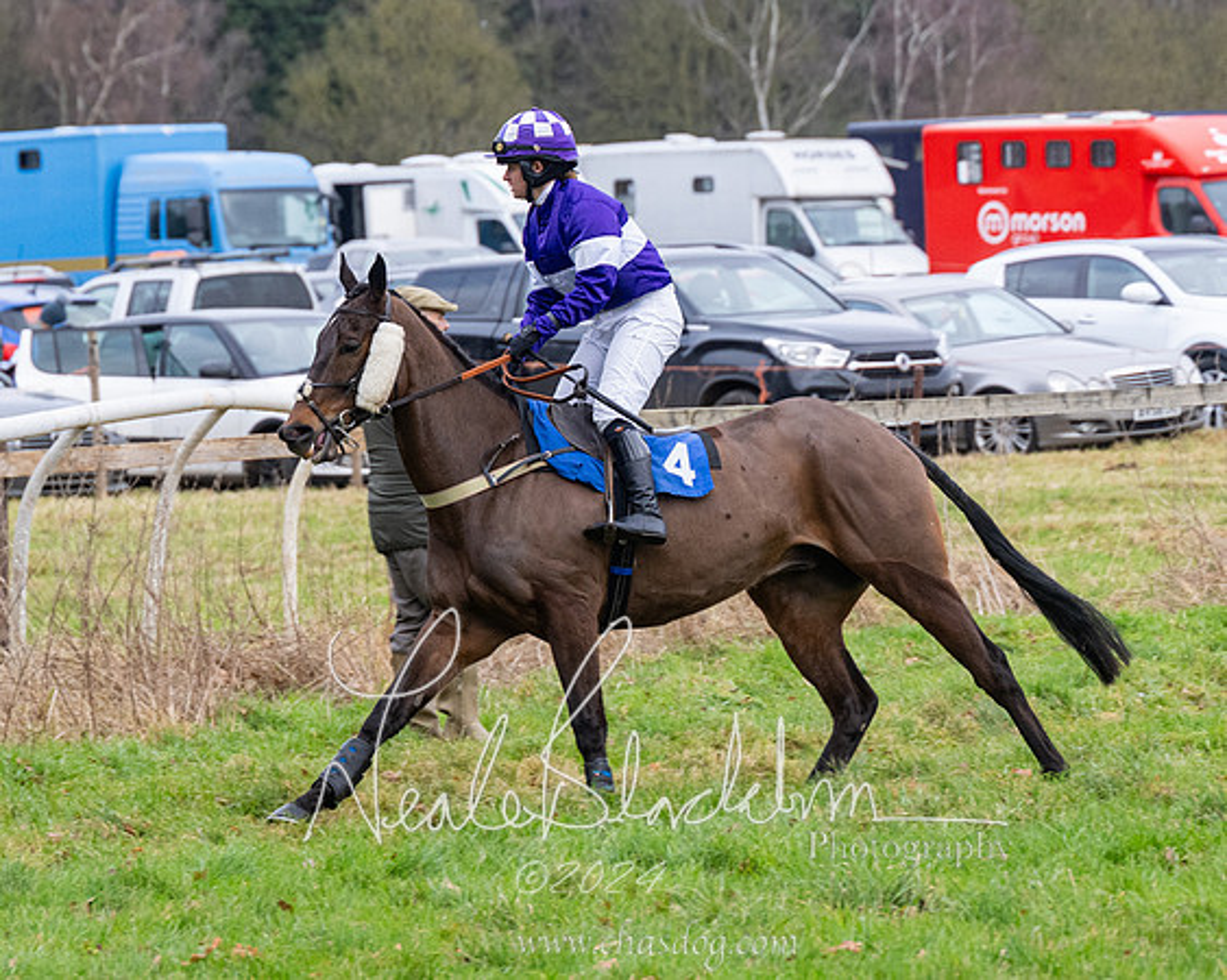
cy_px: 484
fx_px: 11236
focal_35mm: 310
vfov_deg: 5.0
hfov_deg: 6.2
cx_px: 502
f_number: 5
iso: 800
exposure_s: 1/500
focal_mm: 145
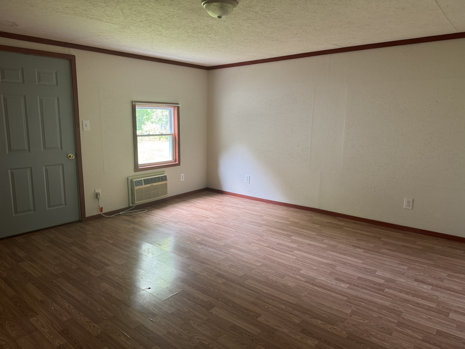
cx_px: 232
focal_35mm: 24
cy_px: 174
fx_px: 322
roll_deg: -0.8
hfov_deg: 71.6
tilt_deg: -10.1
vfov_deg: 56.8
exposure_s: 1/60
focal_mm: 6.76
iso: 160
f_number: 1.78
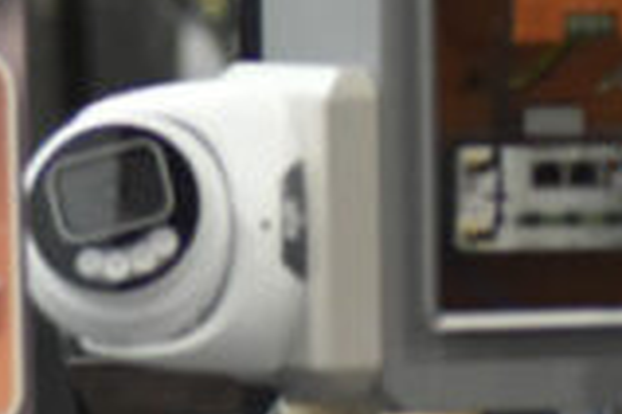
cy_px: -430
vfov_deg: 1.2
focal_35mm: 1159
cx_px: 1447
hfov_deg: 1.8
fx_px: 20023
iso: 4500
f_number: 2.8
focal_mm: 180
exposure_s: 1/500
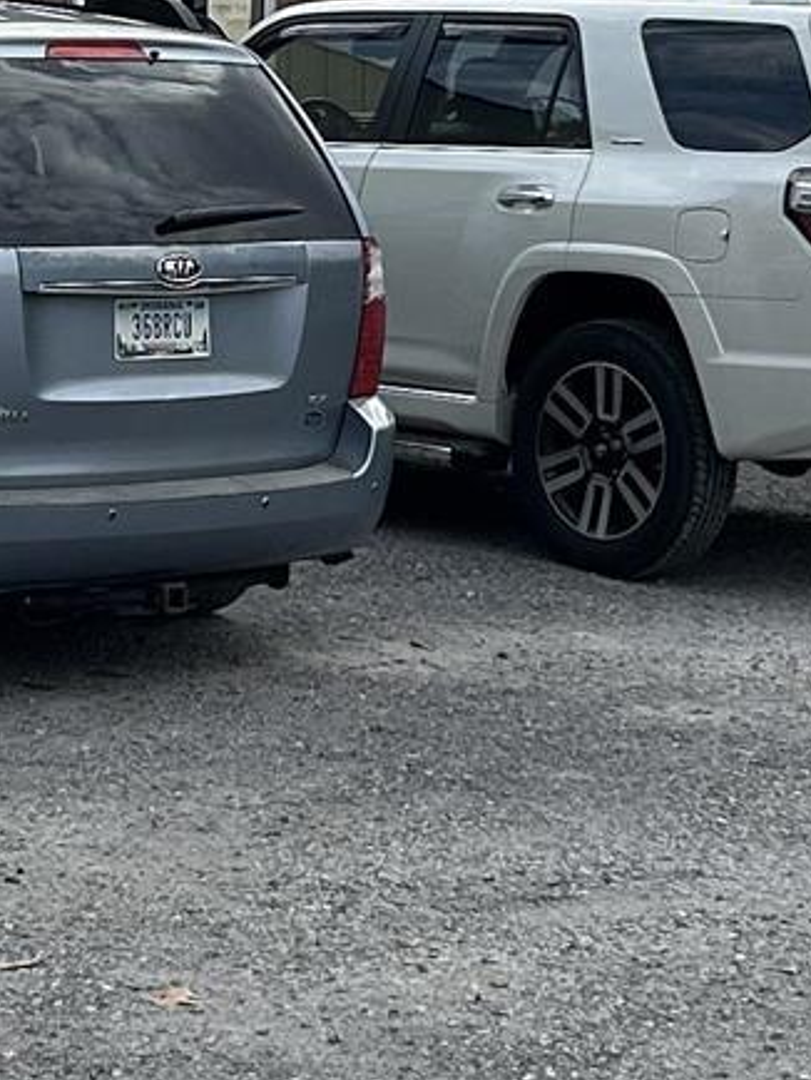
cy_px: 15
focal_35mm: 138
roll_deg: -1.3
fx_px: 4307
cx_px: 428
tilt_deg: +1.2
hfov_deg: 10.8
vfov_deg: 14.1
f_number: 1.5
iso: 50
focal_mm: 5.7
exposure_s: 1/5319
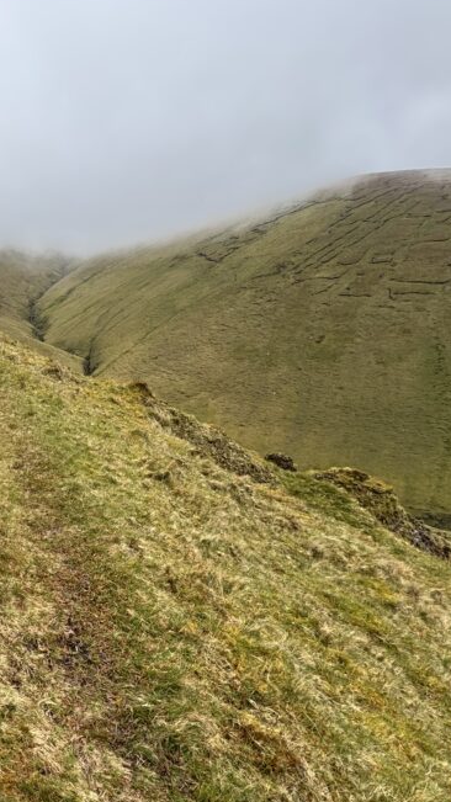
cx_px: -49
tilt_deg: -11.4
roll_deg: +4.8
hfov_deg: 38.9
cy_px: 415
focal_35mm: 24
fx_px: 510
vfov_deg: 76.3
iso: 50
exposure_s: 1/99
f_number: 2.2
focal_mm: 2.22
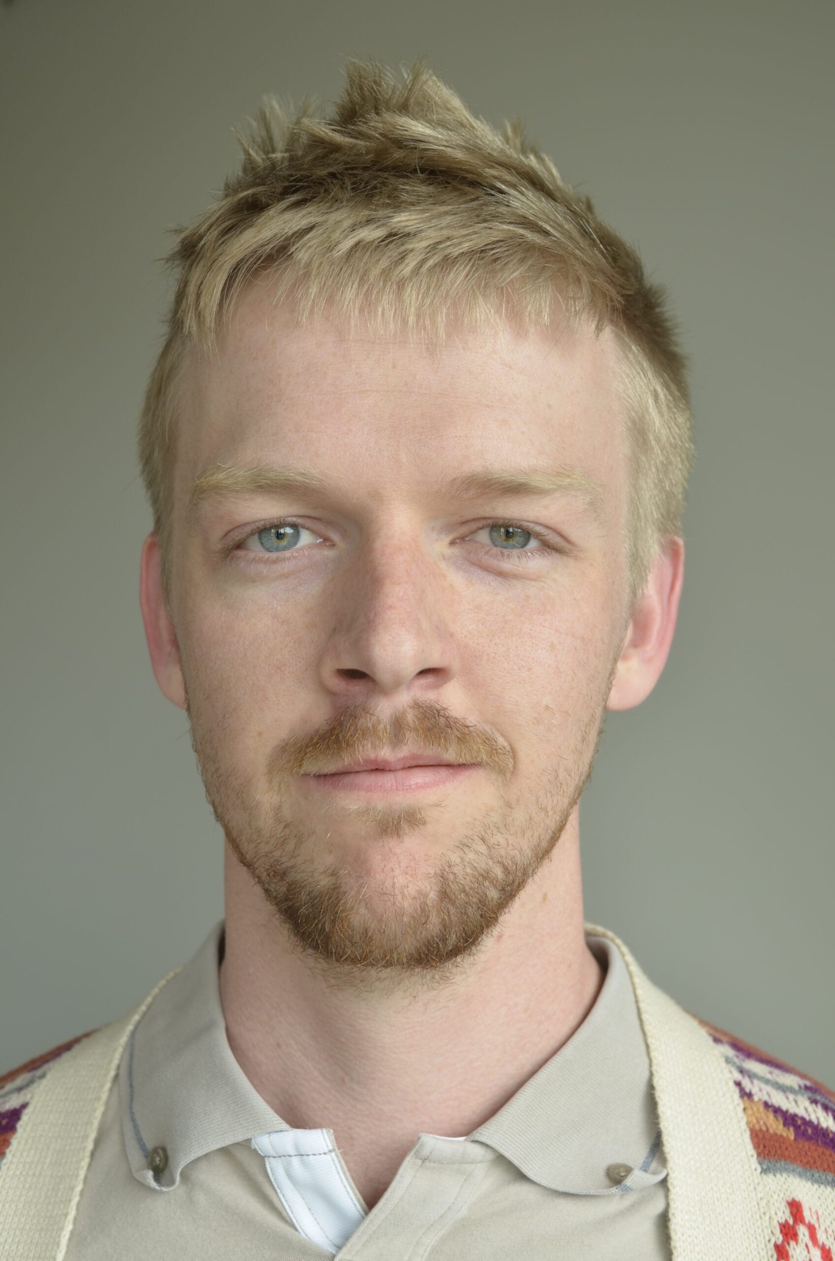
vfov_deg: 41.2
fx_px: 1677
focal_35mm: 48
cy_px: 630
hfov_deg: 28.0
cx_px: 418
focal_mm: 32
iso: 180
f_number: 5.6
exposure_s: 1/60
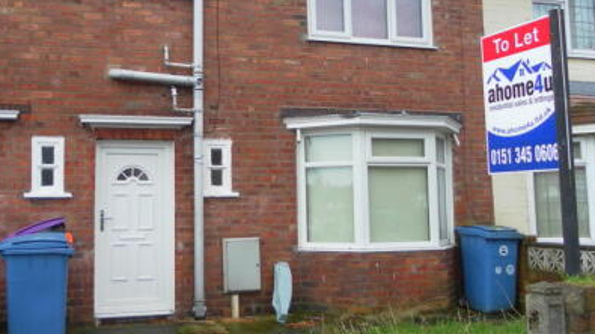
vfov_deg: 26.5
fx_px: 710
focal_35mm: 45
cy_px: 133
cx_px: 212
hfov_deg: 45.0
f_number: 3.2
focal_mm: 4.9
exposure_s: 1/50
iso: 80
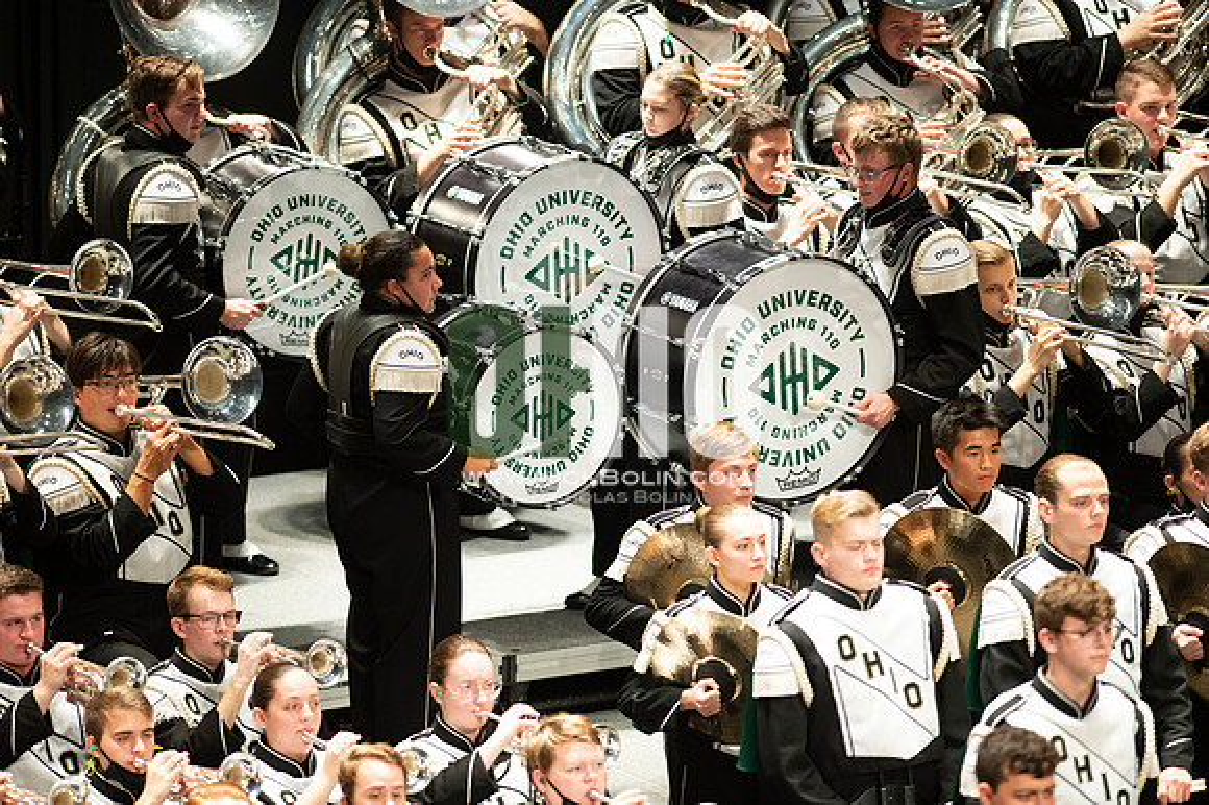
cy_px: 402
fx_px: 10069
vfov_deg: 4.6
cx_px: 604
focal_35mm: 300
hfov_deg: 6.9
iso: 3200
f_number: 2.8
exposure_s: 1/500
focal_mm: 300
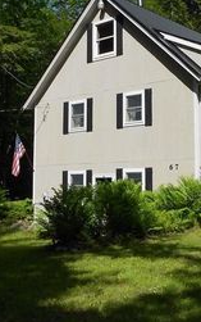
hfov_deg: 23.3
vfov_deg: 36.6
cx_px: 152
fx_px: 482
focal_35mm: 55
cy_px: 117
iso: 80
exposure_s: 1/1250
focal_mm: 4.6
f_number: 3.2
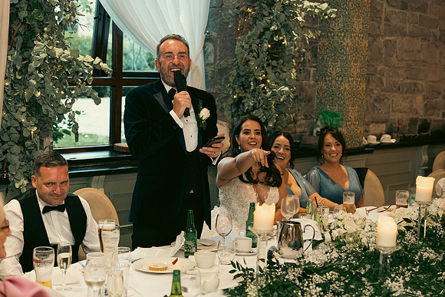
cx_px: 222
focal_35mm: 68
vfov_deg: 20.0
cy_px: 148
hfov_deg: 29.6
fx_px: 841
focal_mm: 68
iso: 2500
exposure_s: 1/160
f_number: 3.5
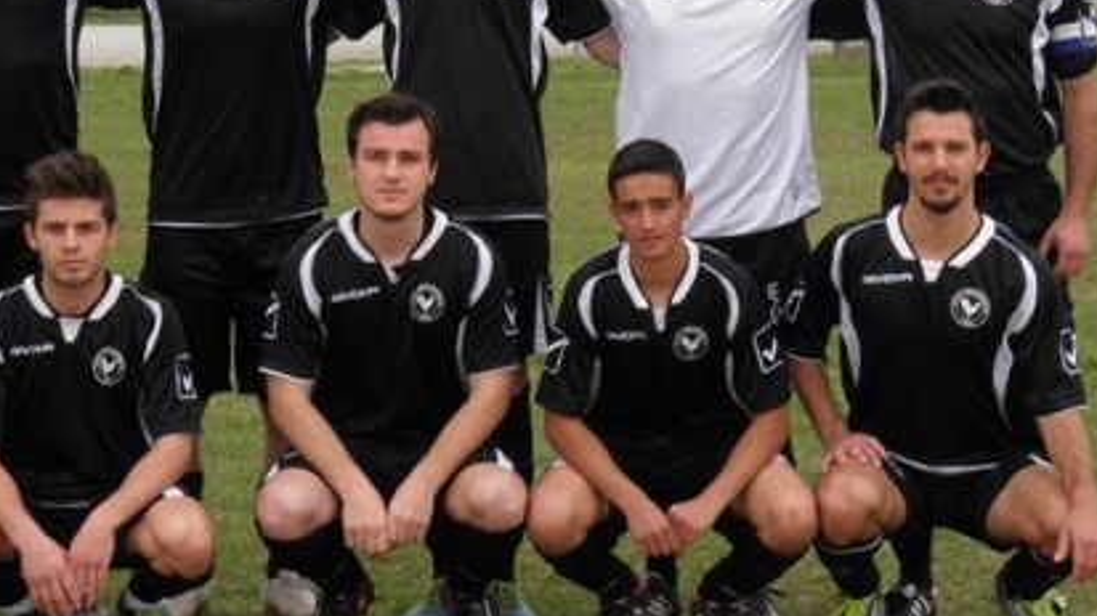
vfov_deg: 9.5
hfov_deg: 16.9
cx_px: 359
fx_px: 3693
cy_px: 68
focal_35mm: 127
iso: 50
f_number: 5.5
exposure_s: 1/100
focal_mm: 13.2
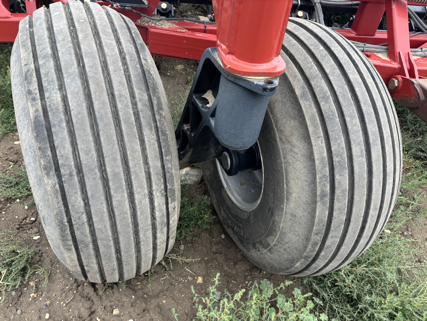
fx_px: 321
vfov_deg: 53.1
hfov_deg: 67.3
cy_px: 160
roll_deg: -0.1
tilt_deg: -43.9
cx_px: 214
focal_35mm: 26
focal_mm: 5.96
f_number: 1.6
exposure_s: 1/604
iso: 50
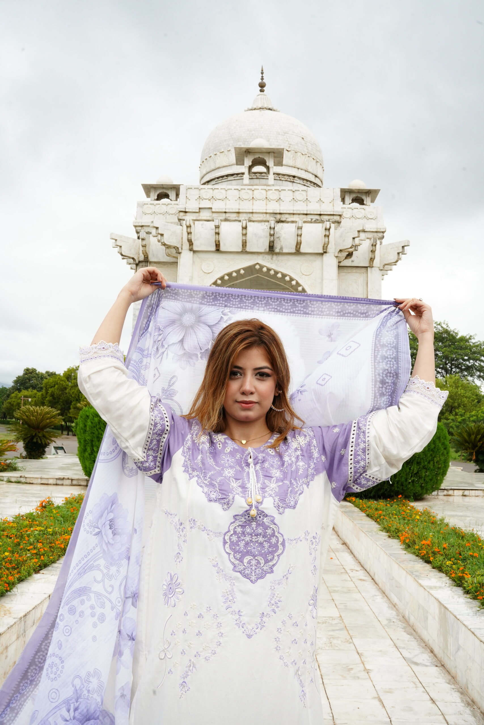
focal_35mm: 35
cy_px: 362
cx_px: 242
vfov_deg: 54.4
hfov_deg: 37.9
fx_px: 706
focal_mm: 35
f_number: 16
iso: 1000
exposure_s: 1/100
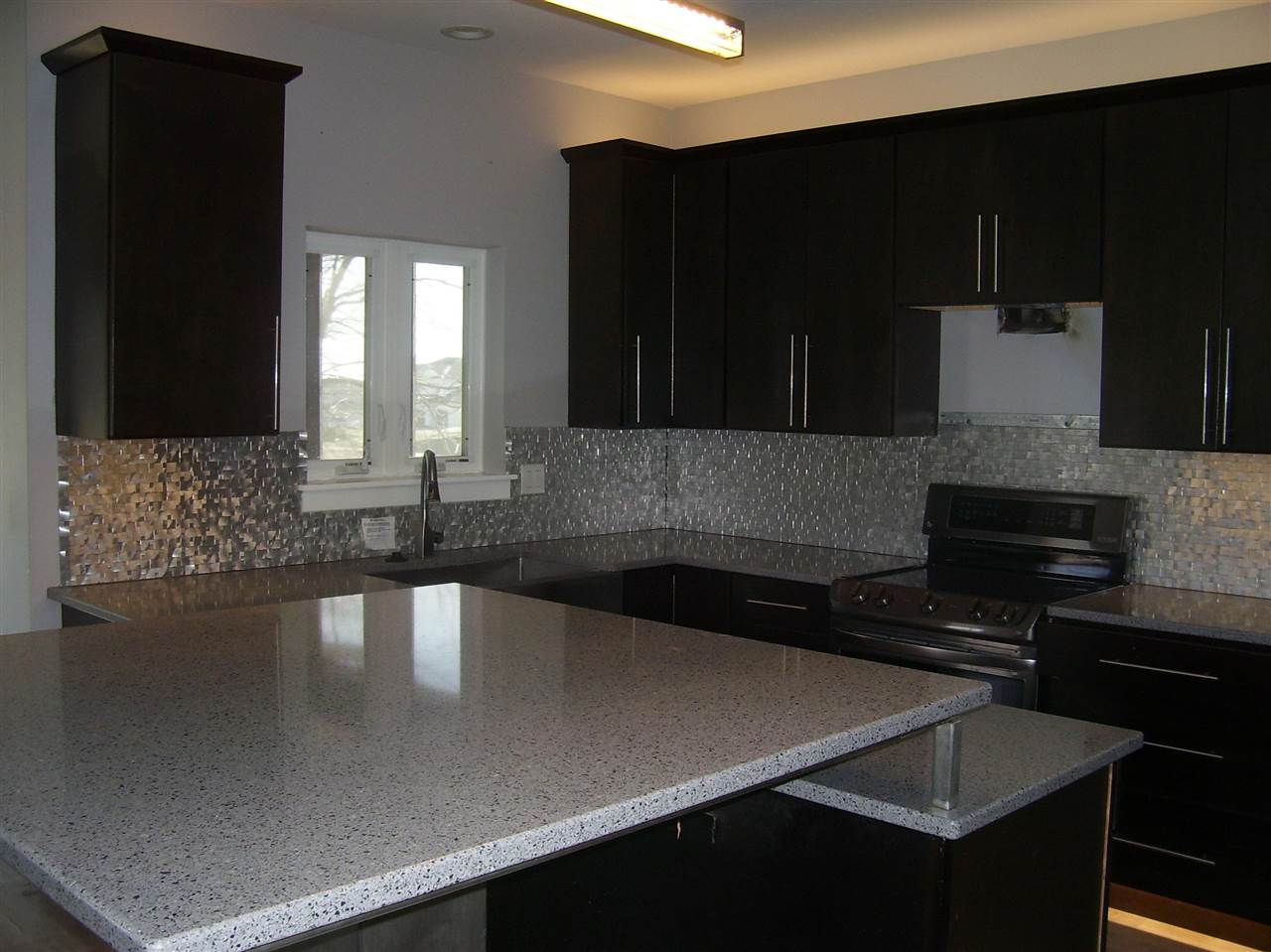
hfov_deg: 54.0
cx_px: 636
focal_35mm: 34
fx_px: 1248
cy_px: 476
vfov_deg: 41.8
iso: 80
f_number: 2.7
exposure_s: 1/60
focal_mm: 5.6
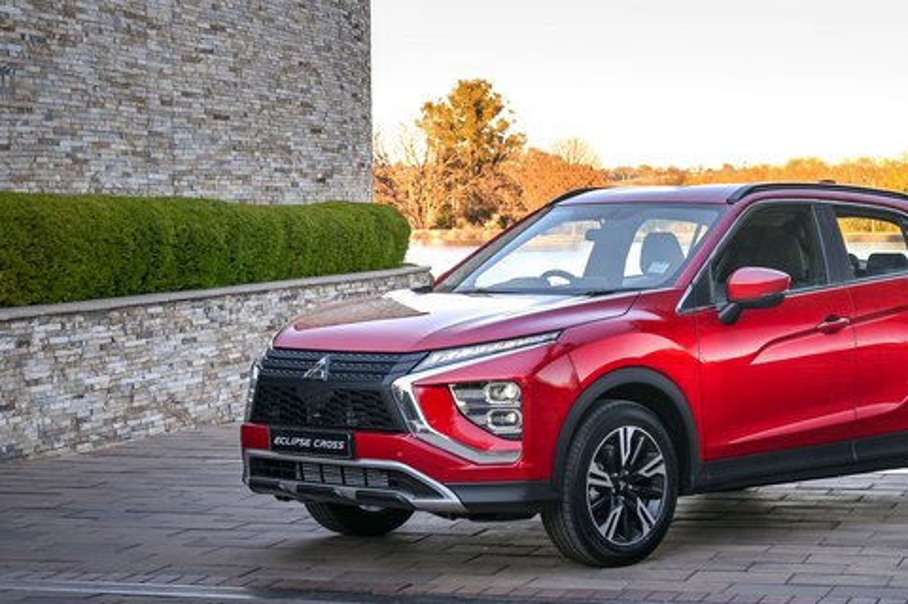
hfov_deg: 22.9
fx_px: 2242
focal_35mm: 89
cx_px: 537
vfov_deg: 15.3
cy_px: 201
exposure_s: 1/20
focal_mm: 61
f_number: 8
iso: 250
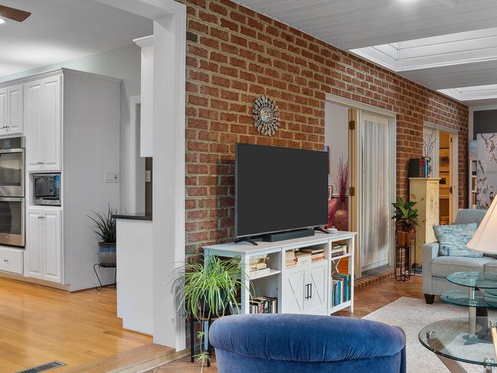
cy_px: 184
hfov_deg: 53.4
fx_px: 474
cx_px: 359
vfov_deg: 42.9
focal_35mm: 33
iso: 250
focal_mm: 14
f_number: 8
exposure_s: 1/1.25
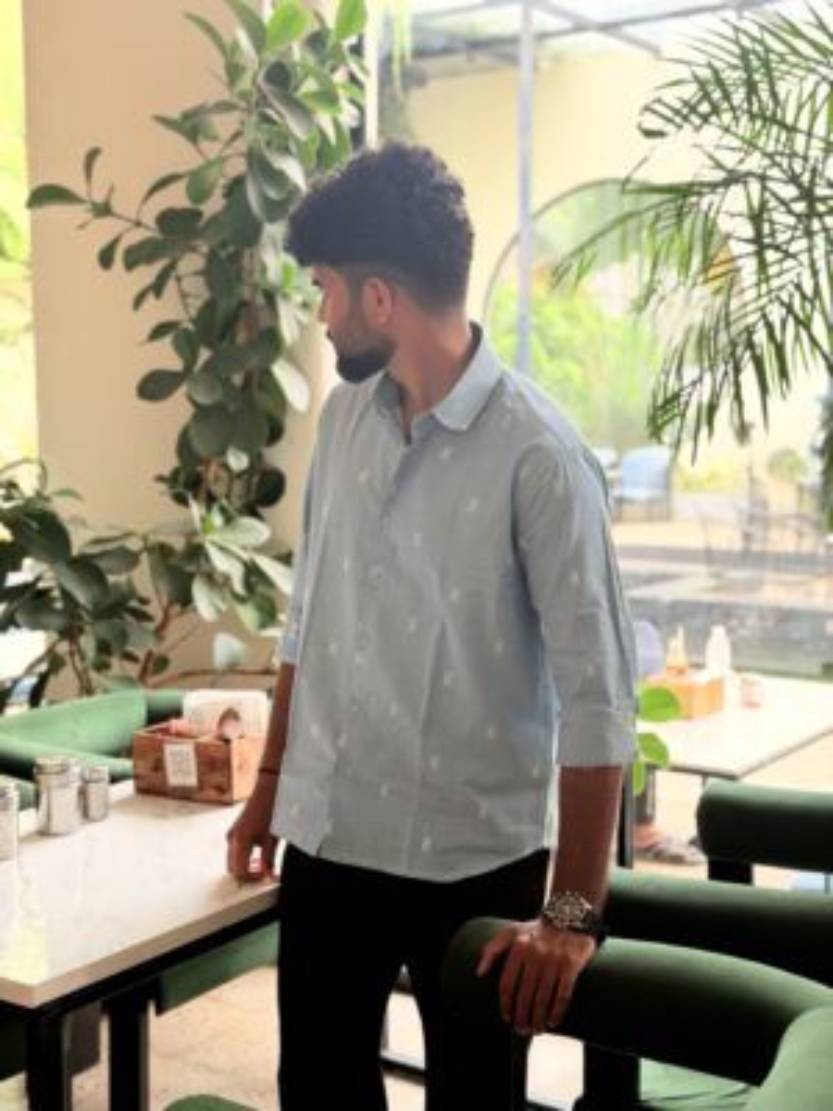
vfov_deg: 39.7
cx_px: 416
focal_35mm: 48
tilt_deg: -5.6
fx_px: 1540
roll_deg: -0.5
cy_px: 556
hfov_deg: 30.3
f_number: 1.78
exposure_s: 1/178
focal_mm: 6.76
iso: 80
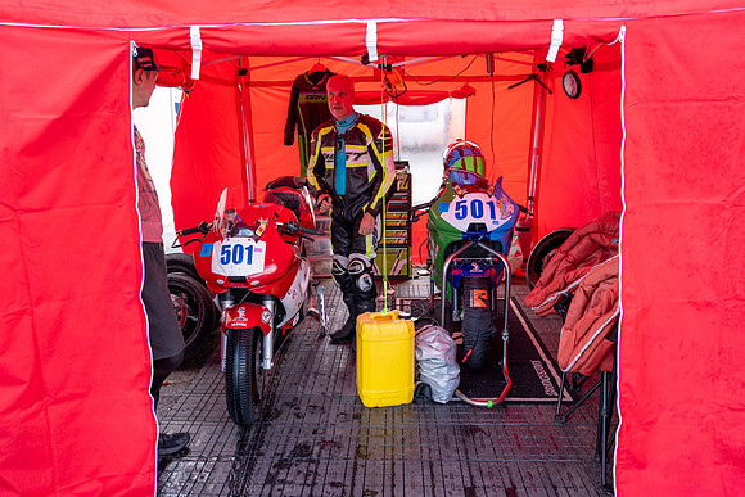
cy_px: 248
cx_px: 372
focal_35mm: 32
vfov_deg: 41.1
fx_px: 662
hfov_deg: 58.7
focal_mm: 32
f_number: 4.5
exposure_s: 1/125
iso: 100
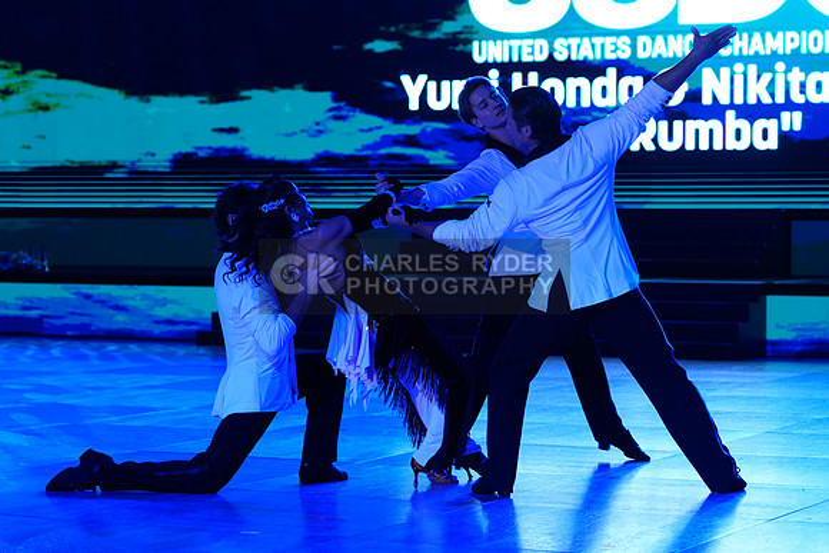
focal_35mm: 97
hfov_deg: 21.0
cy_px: 276
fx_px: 2234
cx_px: 414
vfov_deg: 14.1
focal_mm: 97
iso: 2000
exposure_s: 1/500
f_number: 4
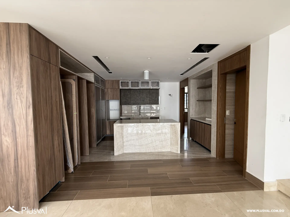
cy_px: 108
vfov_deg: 85.7
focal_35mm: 14
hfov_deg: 102.1
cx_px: 145
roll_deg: +1.1
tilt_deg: -2.1
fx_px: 117
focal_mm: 2.22
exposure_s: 1/99
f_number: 2.2
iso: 100
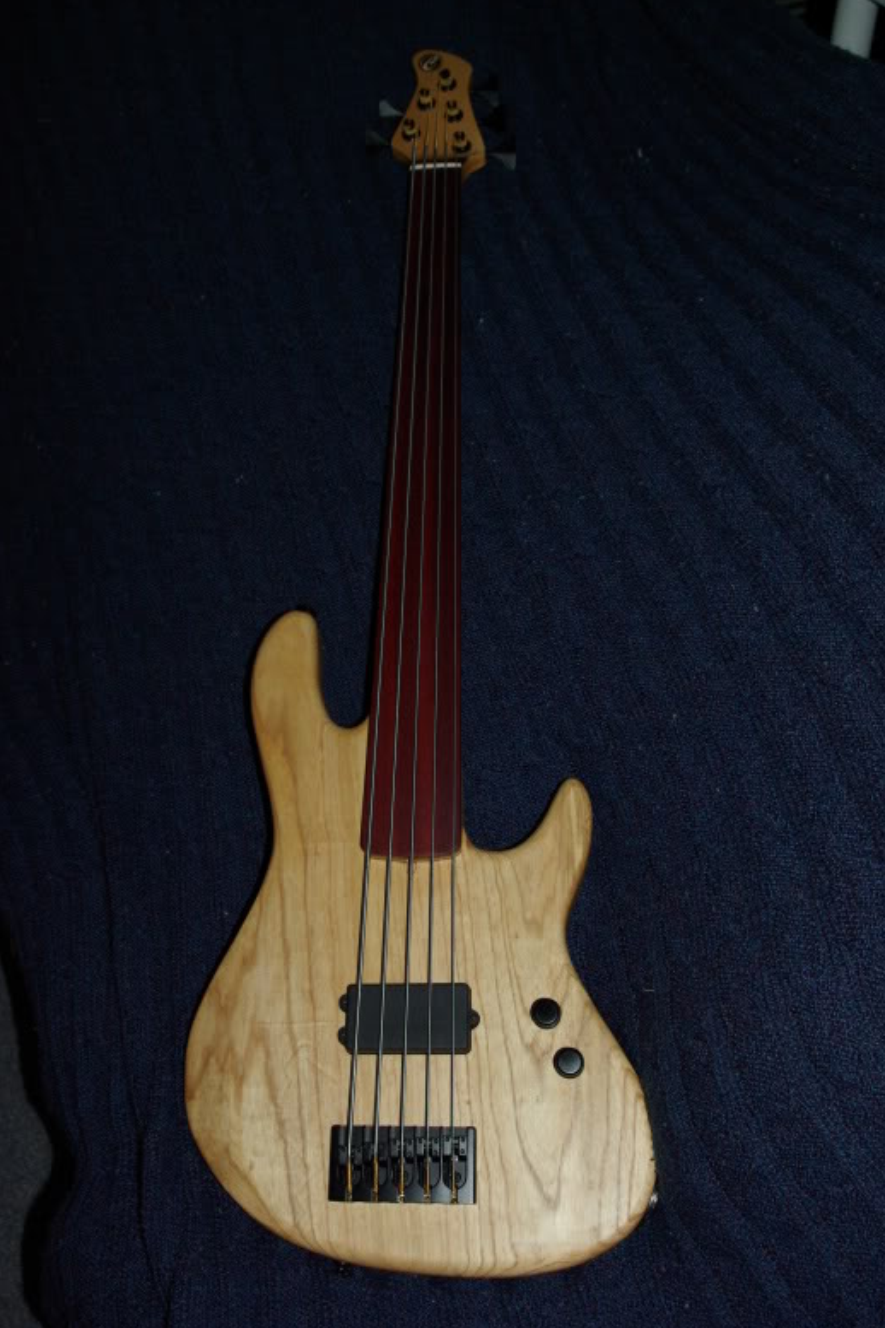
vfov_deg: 53.8
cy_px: 664
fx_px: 1310
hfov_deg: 37.3
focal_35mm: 36
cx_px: 440
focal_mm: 23
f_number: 8
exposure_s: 1/45
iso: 800
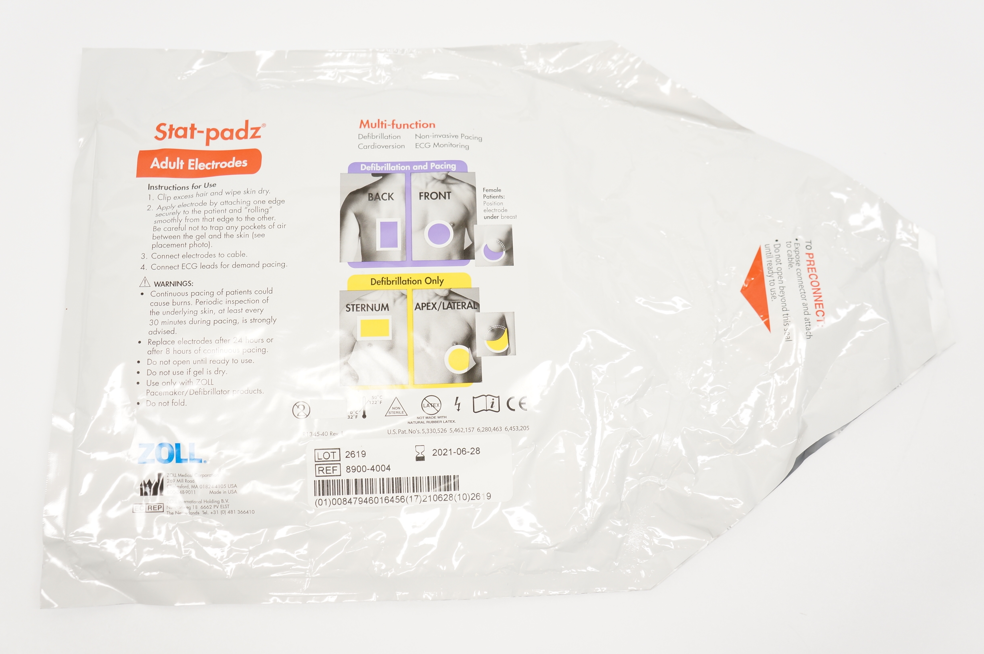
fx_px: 860
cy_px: 327
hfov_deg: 59.5
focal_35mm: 32
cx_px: 492
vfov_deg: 41.6
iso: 400
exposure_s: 1/60
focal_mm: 21
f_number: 5.6
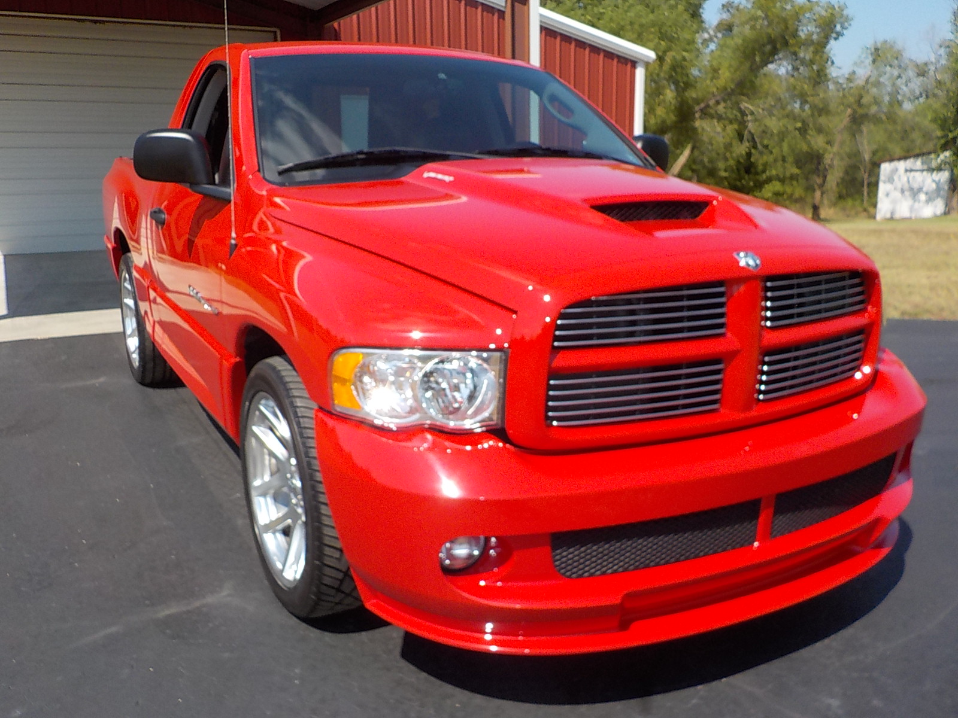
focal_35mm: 30
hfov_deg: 60.0
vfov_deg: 46.8
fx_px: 830
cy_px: 359
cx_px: 479
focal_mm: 4.1
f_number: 3.3
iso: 125
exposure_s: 1/1250
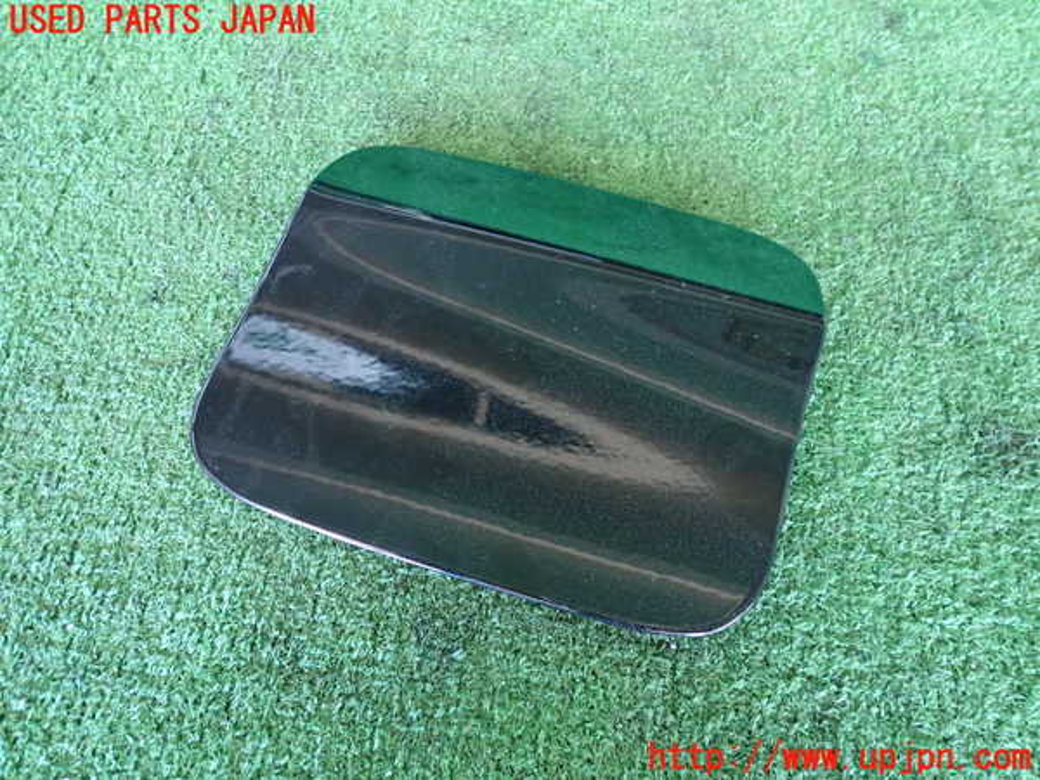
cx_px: 520
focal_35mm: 25
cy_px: 390
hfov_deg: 69.4
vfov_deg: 54.9
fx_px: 751
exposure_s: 1/30
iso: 800
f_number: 2
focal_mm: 4.5
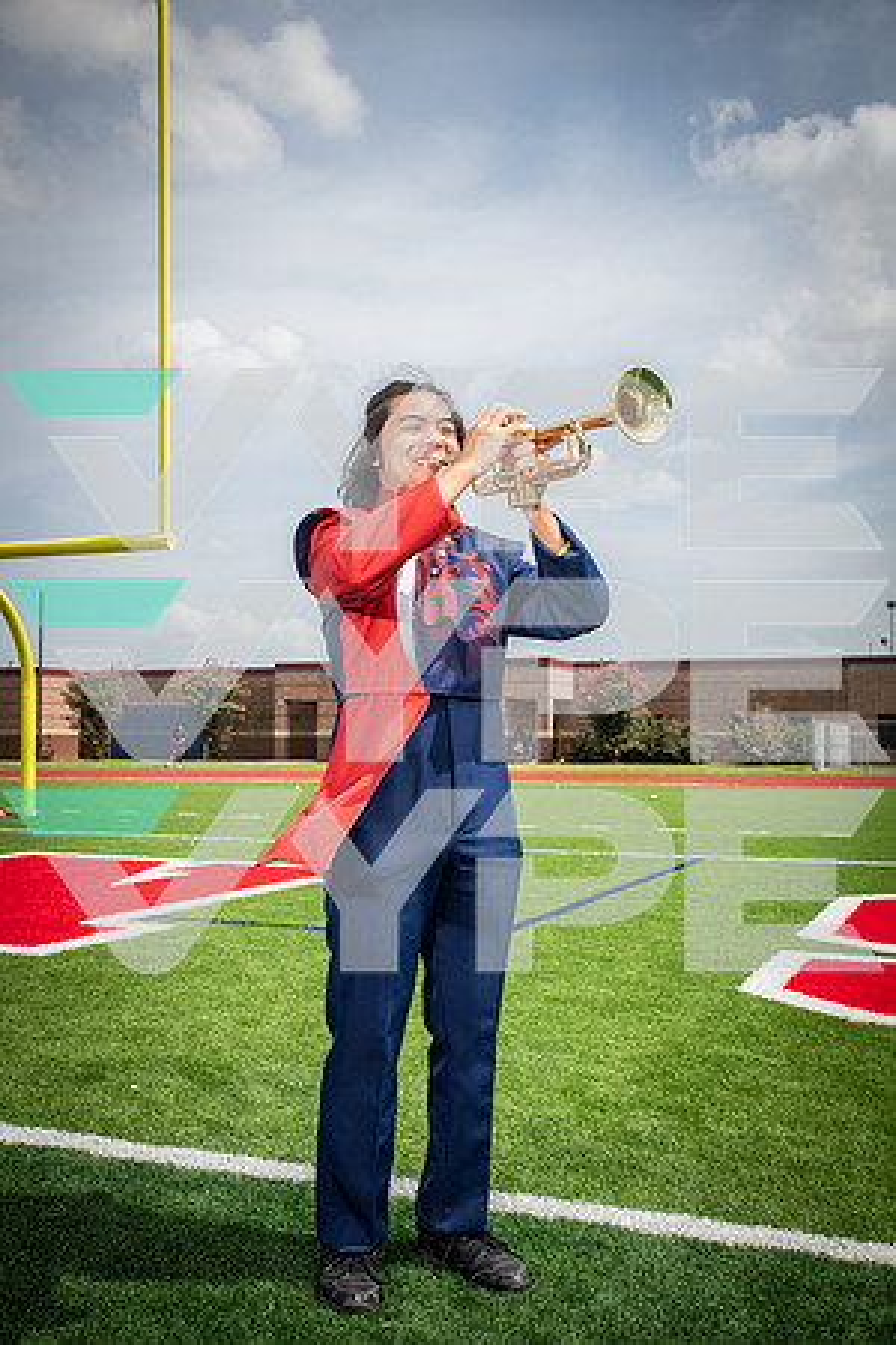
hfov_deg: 35.1
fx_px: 1419
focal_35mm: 38
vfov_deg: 50.7
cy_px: 672
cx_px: 448
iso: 125
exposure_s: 1/400
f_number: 7.1
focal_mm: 38
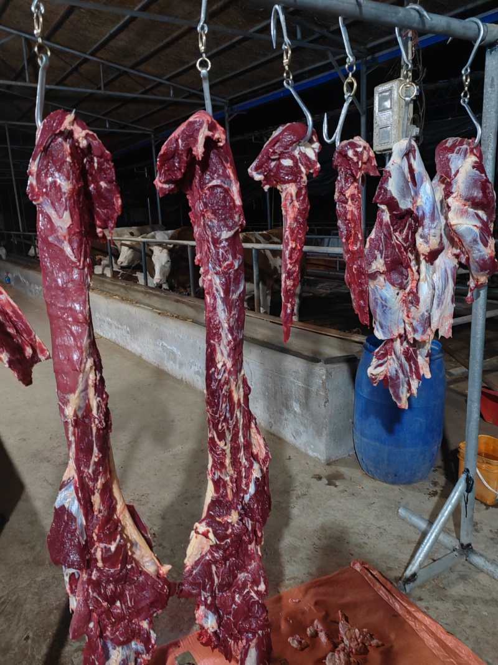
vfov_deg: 65.3
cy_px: 332
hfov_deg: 51.3
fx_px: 518
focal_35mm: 27
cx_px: 249
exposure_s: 1/33
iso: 16000
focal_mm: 6.14
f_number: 1.8
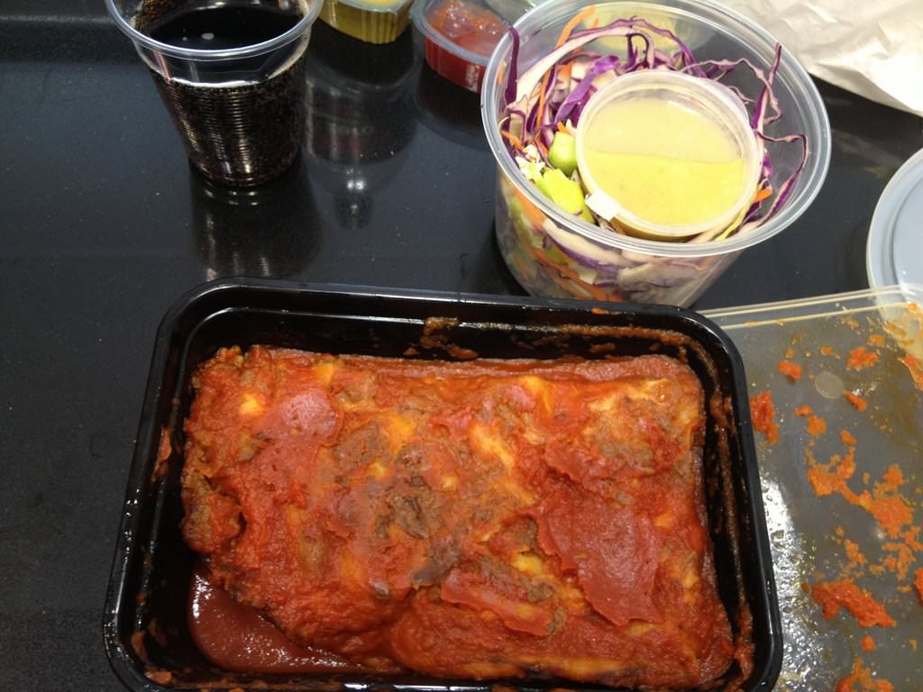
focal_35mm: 35
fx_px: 933
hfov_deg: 52.6
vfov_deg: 40.7
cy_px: 346
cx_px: 462
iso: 100
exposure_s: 1/20
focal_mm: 4.28
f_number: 2.4
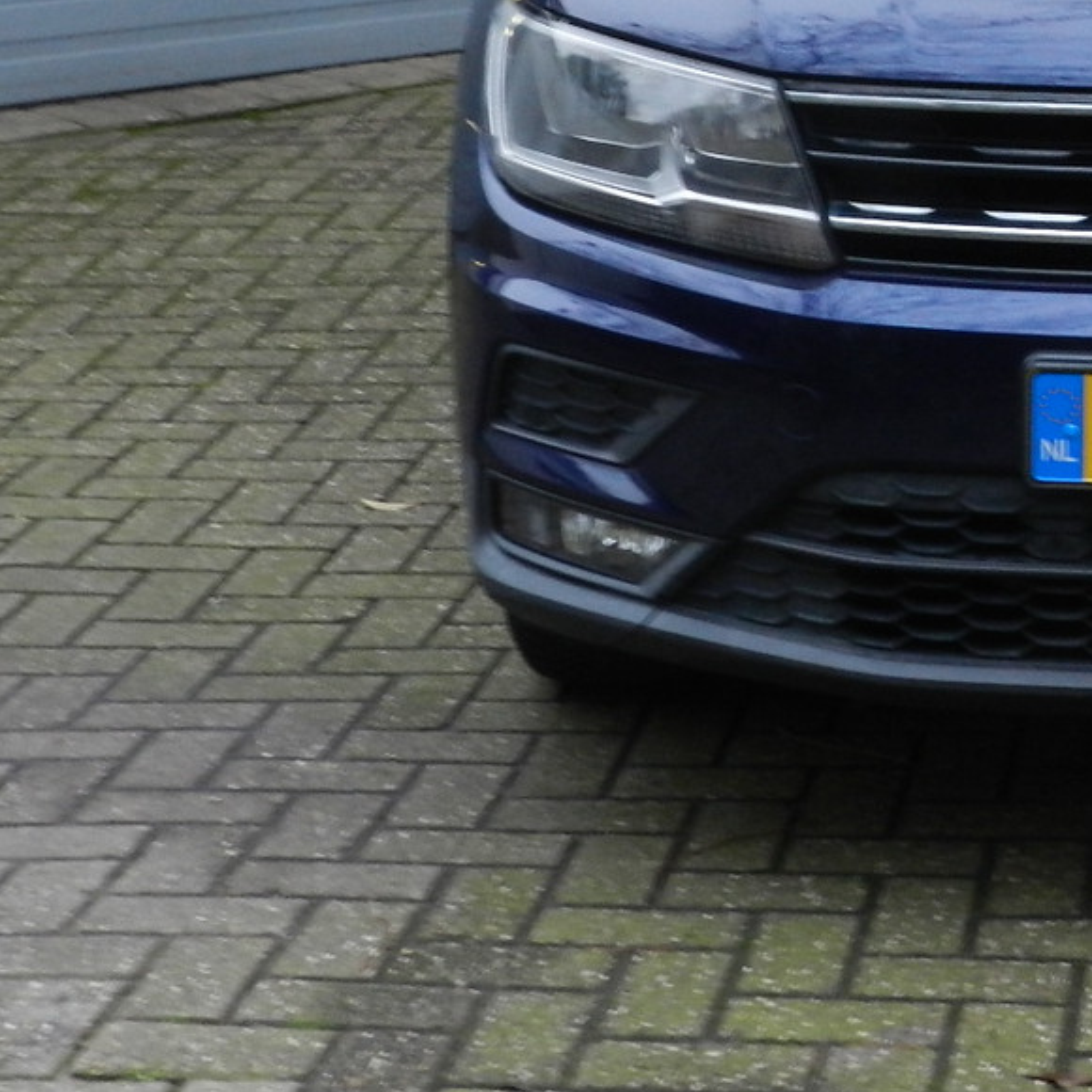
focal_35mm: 101
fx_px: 3605
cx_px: 1341
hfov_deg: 16.5
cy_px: 158
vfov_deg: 17.0
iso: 400
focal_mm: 8.1
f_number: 4.2
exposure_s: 1/20
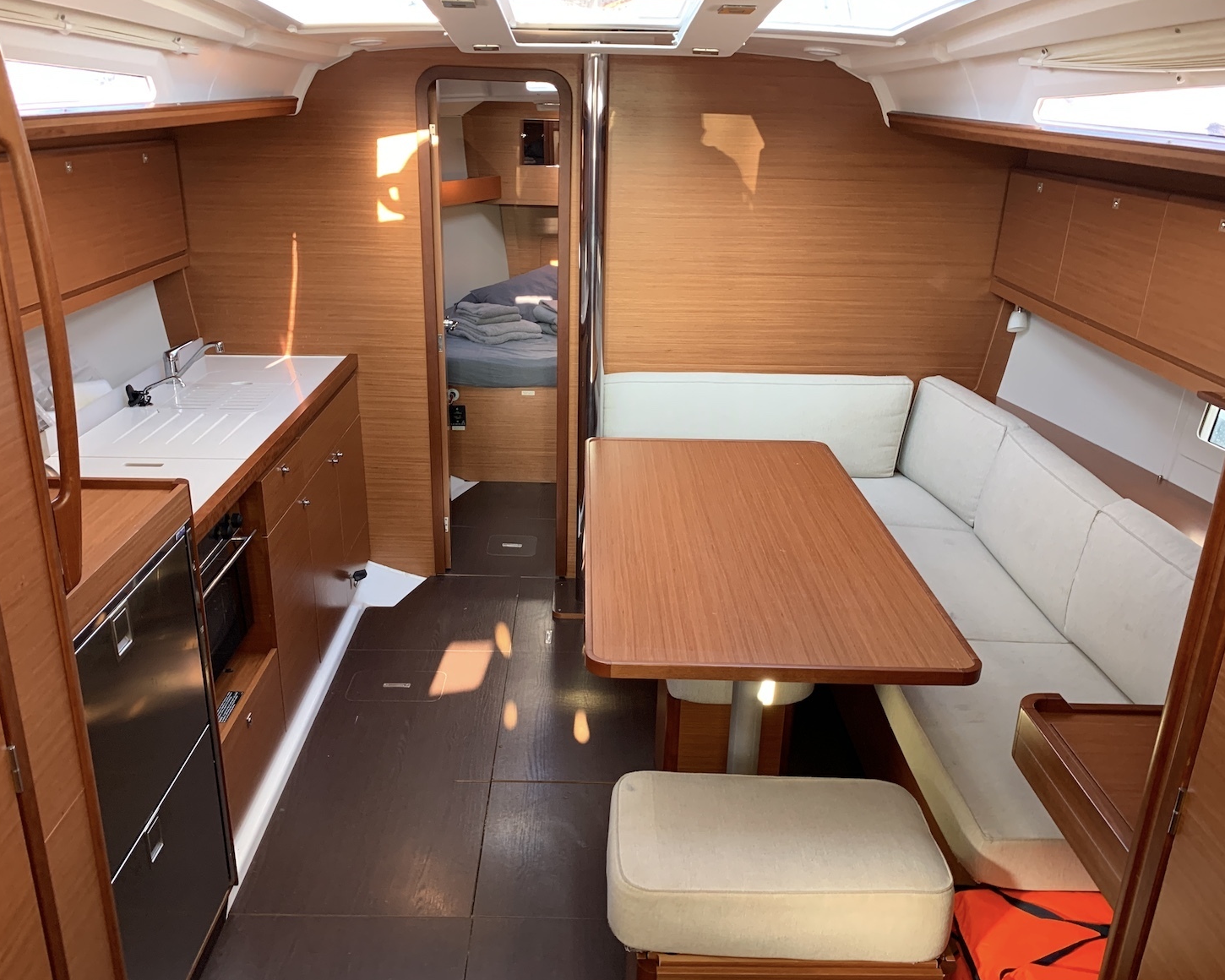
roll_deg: -1.2
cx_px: 577
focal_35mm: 28
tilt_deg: -20.2
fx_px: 1015
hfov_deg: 62.2
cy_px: 499
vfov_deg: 51.5
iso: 160
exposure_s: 1/60
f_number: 1.8
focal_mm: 4.25
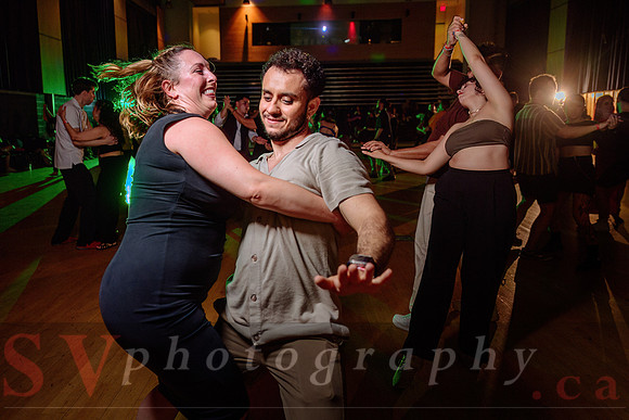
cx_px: 268
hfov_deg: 66.0
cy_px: 179
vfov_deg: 47.0
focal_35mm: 28
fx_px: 481
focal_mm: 24
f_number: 2.8
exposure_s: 1/40
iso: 800
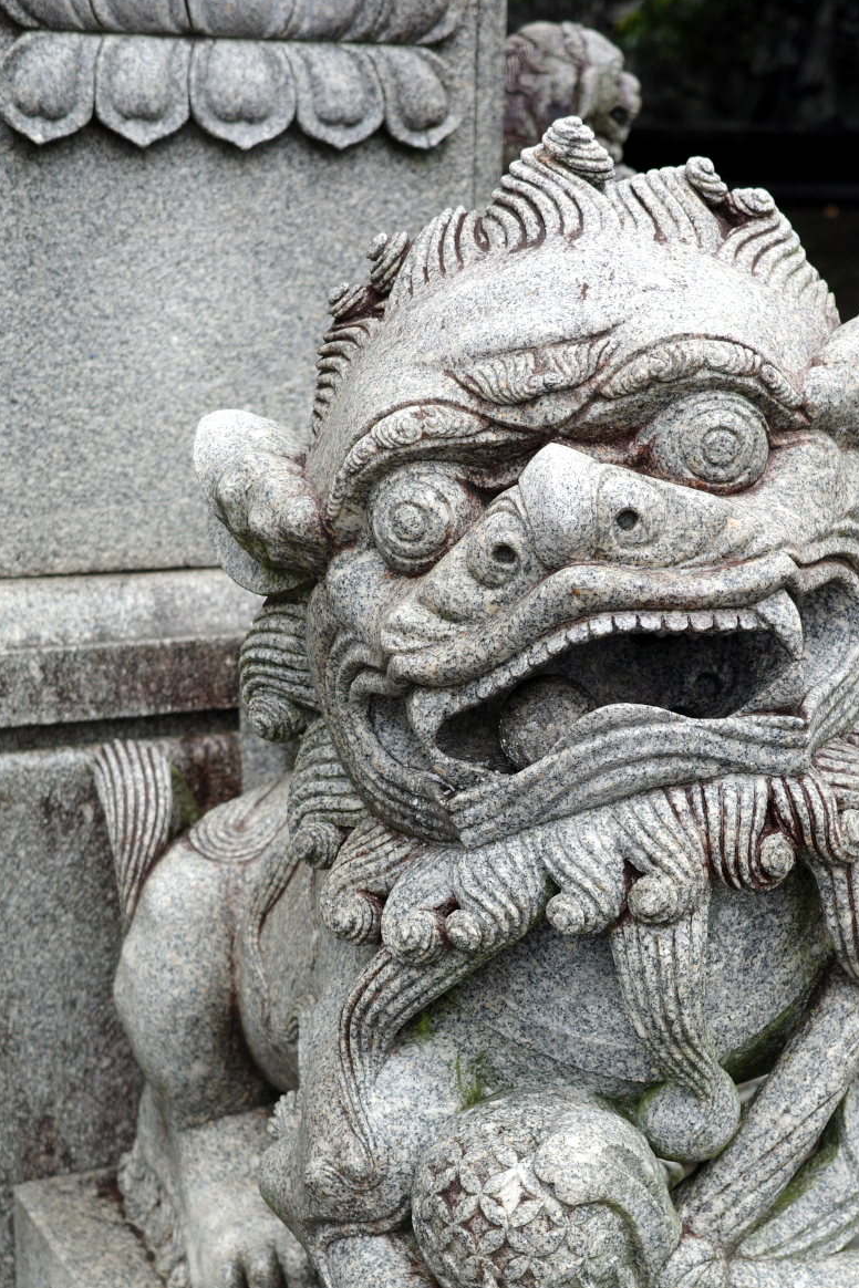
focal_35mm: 66
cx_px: 580
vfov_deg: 29.9
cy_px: 1004
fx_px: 2362
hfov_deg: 20.5
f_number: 2.8
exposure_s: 1/100
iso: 200
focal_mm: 26
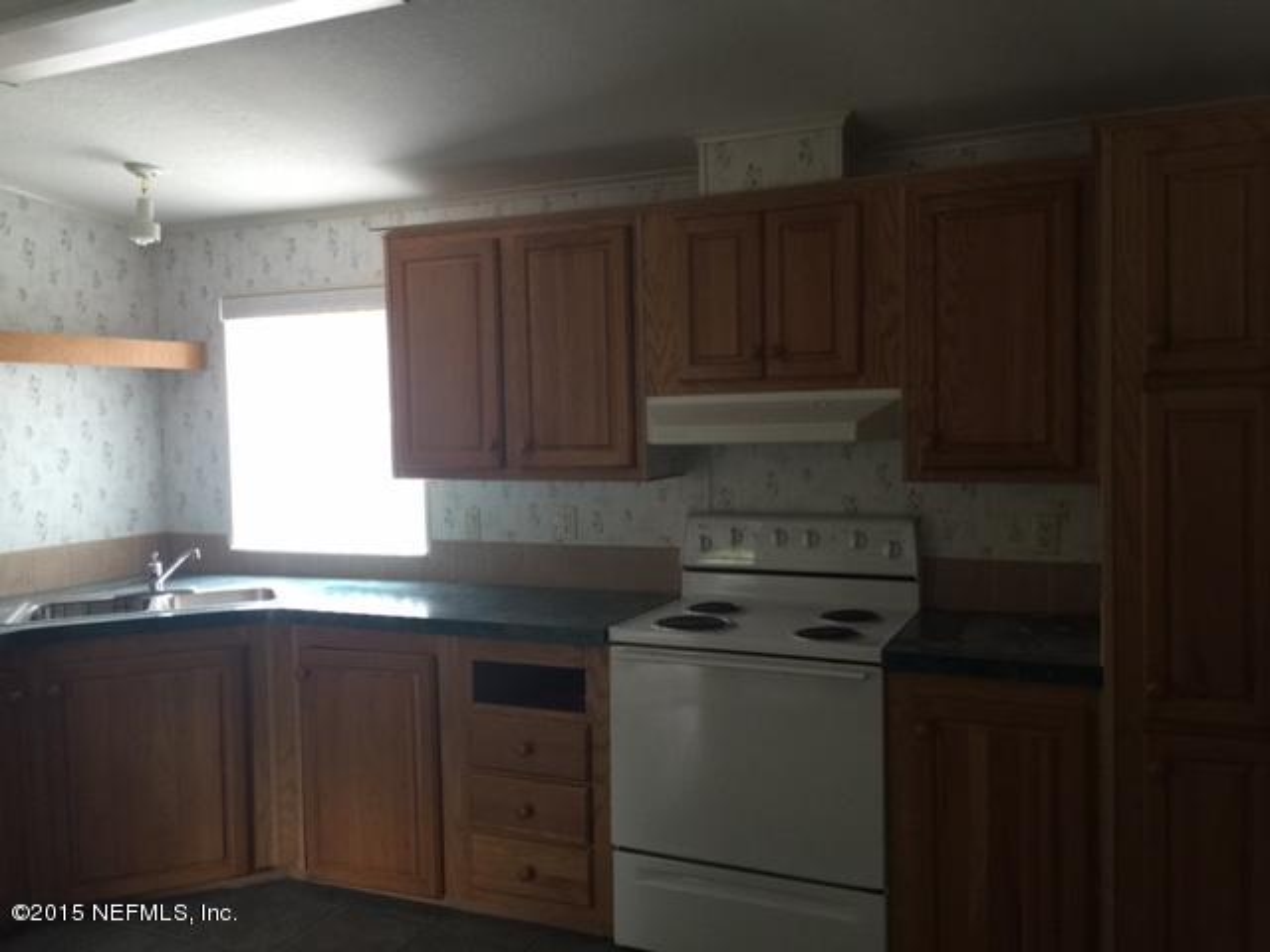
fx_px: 1064
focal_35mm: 29
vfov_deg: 48.2
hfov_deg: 61.7
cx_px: 635
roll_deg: +0.8
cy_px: 476
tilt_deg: -3.3
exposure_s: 1/15
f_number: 2.2
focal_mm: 4.15
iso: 64
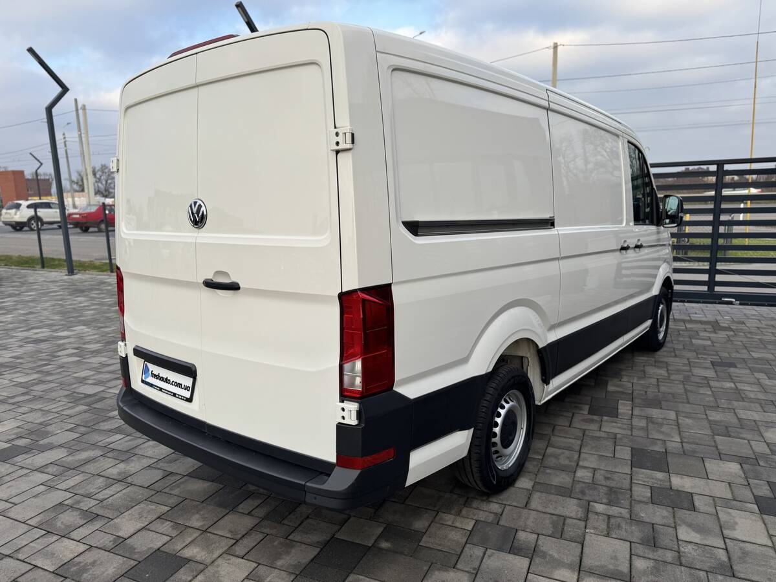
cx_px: 388
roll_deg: +2.6
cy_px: 291
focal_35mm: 24
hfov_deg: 71.6
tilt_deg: -12.2
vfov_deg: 56.8
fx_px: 538
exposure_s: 1/1238
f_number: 1.78
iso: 80
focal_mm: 6.76
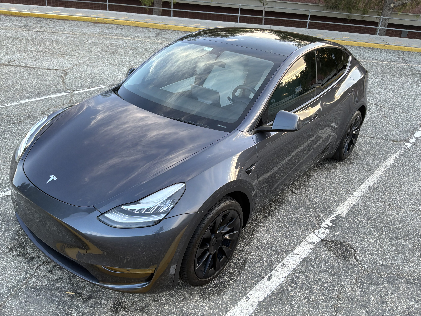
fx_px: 341
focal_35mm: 28
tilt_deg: -28.6
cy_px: 158
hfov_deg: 63.4
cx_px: 210
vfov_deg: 49.7
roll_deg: -5.2
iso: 32
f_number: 1.8
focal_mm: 3
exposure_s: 1/122
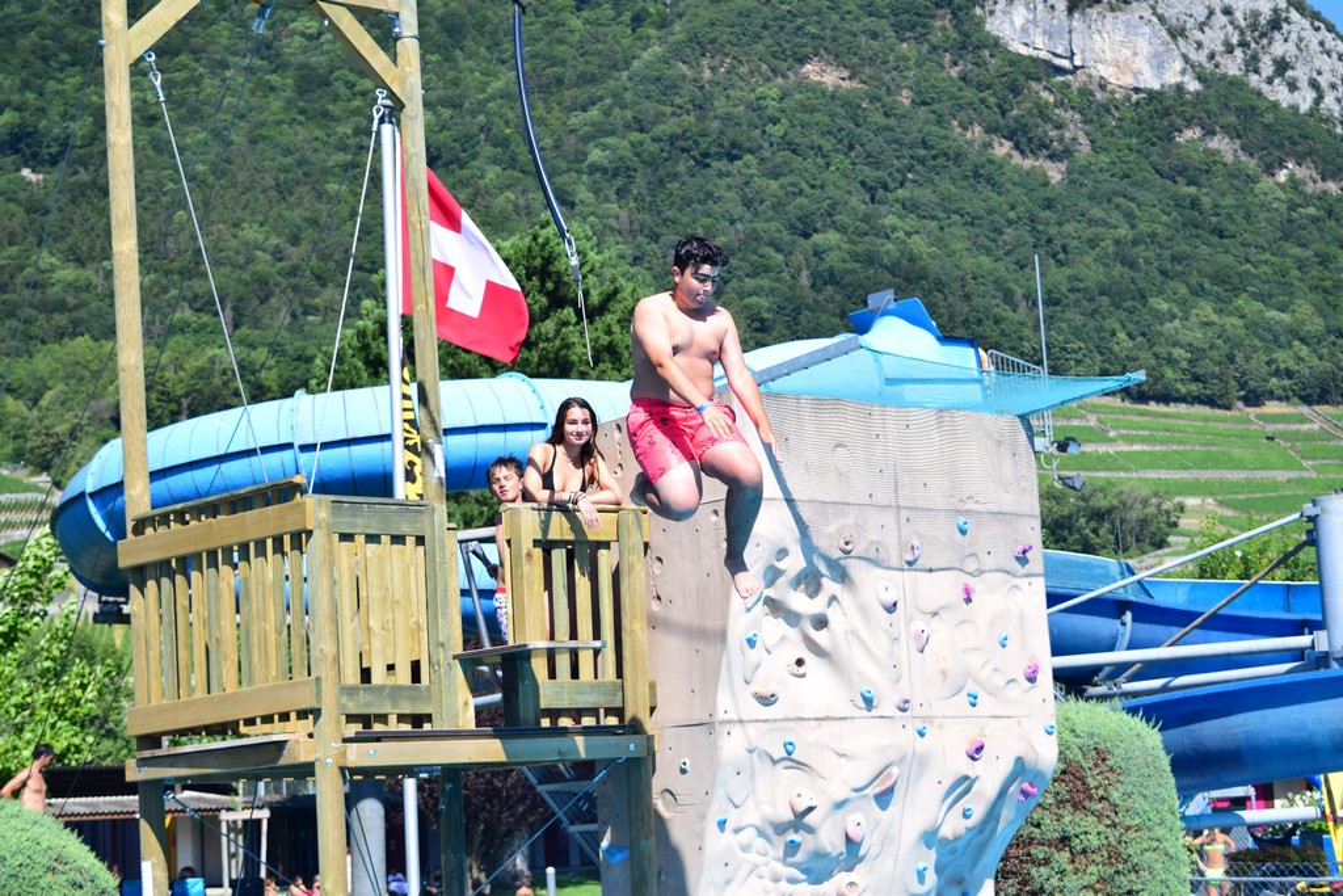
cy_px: 448
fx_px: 2686
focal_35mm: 72
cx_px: 672
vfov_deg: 18.9
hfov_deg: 28.1
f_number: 5.3
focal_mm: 48
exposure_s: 1/1250
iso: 400
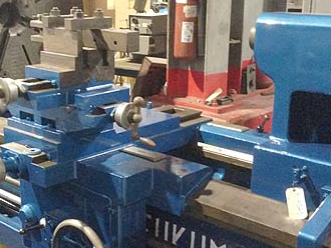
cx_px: 133
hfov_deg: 32.1
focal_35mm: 60
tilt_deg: -16.5
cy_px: 142
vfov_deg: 24.4
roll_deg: +0.3
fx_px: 574
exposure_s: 1/15
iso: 500
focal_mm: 4.12
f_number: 2.4
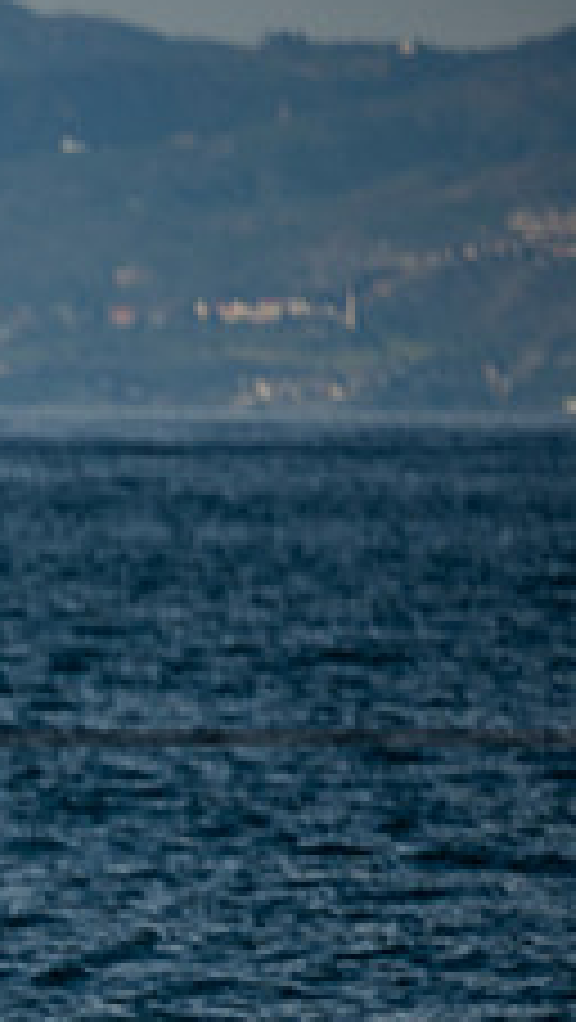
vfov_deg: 2.9
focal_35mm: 748
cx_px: -986
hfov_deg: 1.6
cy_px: 1183
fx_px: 20272
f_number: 6.3
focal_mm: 200
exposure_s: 1/250
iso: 100
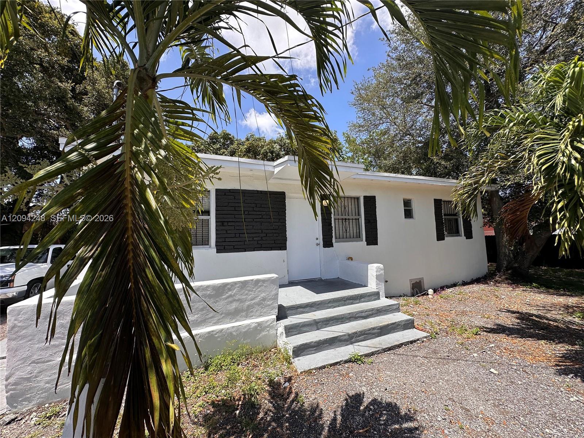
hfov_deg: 102.1
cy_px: 219
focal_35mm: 14
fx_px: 236
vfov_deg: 85.7
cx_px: 292
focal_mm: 2.22
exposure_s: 1/1114
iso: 40
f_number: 2.2
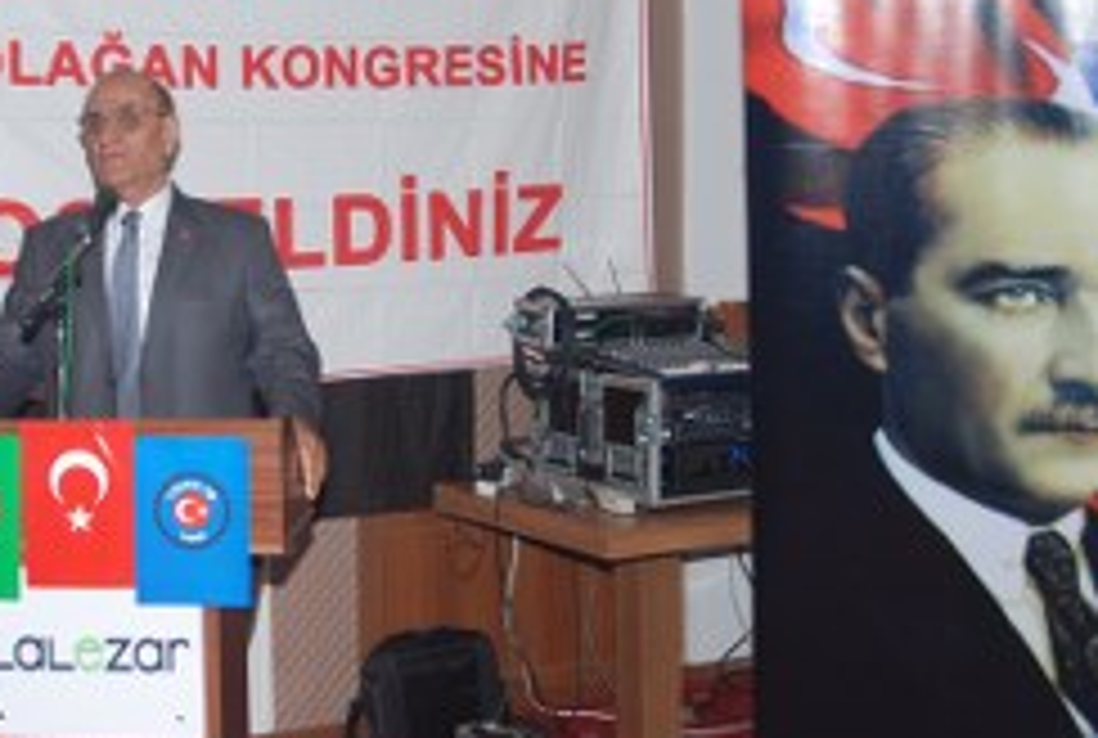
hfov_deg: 29.6
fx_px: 2049
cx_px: 306
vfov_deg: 20.4
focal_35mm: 67
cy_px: 288
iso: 200
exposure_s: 1/60
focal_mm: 26
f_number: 4
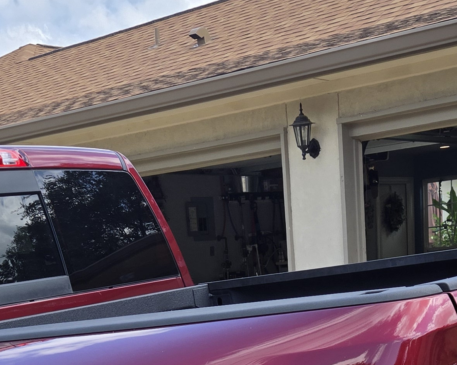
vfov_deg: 18.3
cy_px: 519
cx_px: 242
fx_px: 1028
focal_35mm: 76
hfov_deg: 25.1
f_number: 1.8
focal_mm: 5.4
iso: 25
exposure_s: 1/897
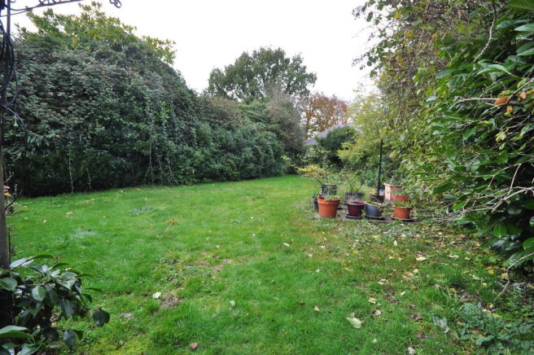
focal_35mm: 15
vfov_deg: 77.2
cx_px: 267
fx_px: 222
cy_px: 178
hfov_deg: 100.4
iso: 400
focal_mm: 10
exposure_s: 1/100
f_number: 9
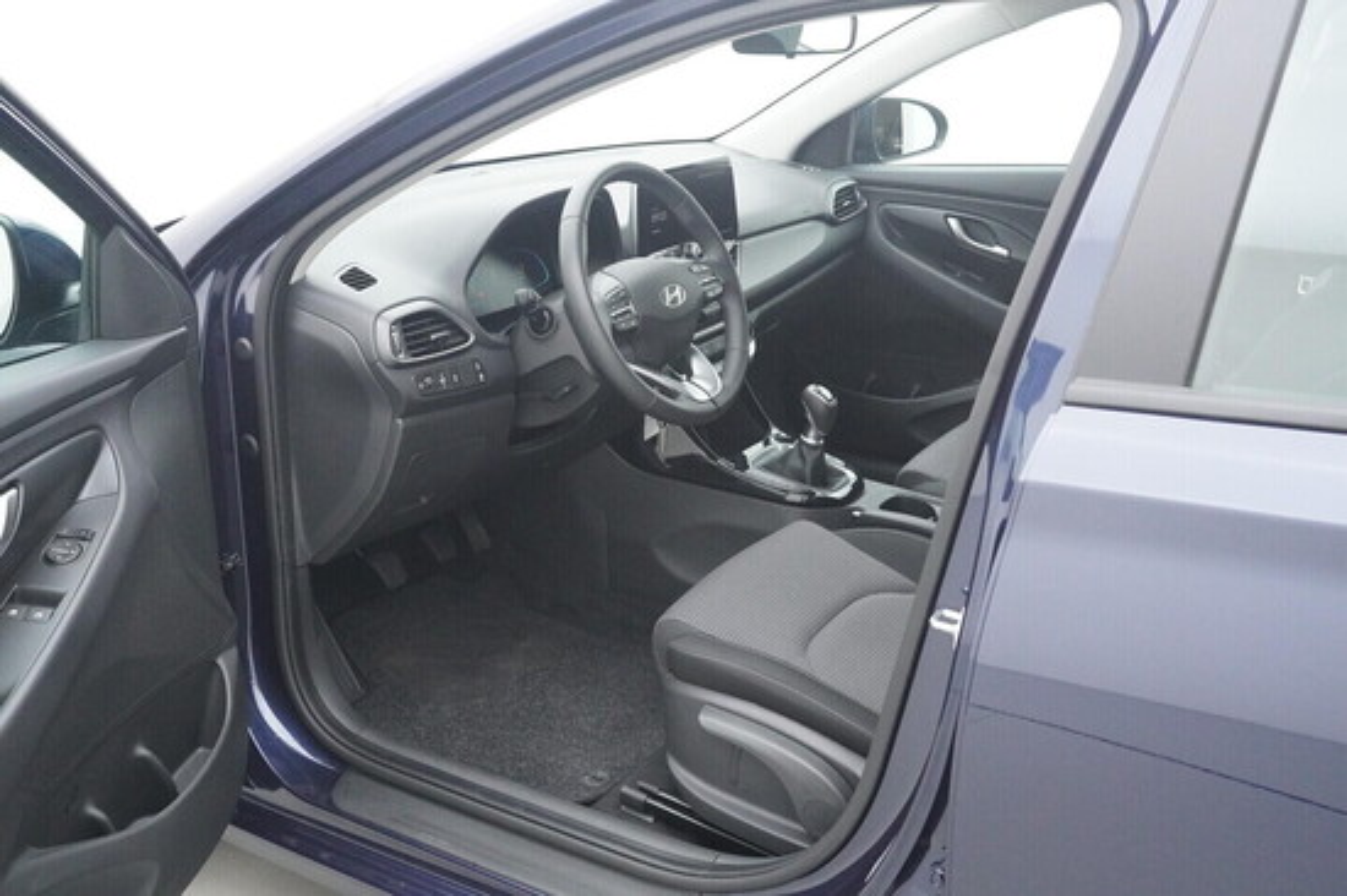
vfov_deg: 36.8
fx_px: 1346
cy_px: 448
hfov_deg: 53.2
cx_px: 674
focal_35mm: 36
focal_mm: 24
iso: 6400
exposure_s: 1/250
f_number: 6.3
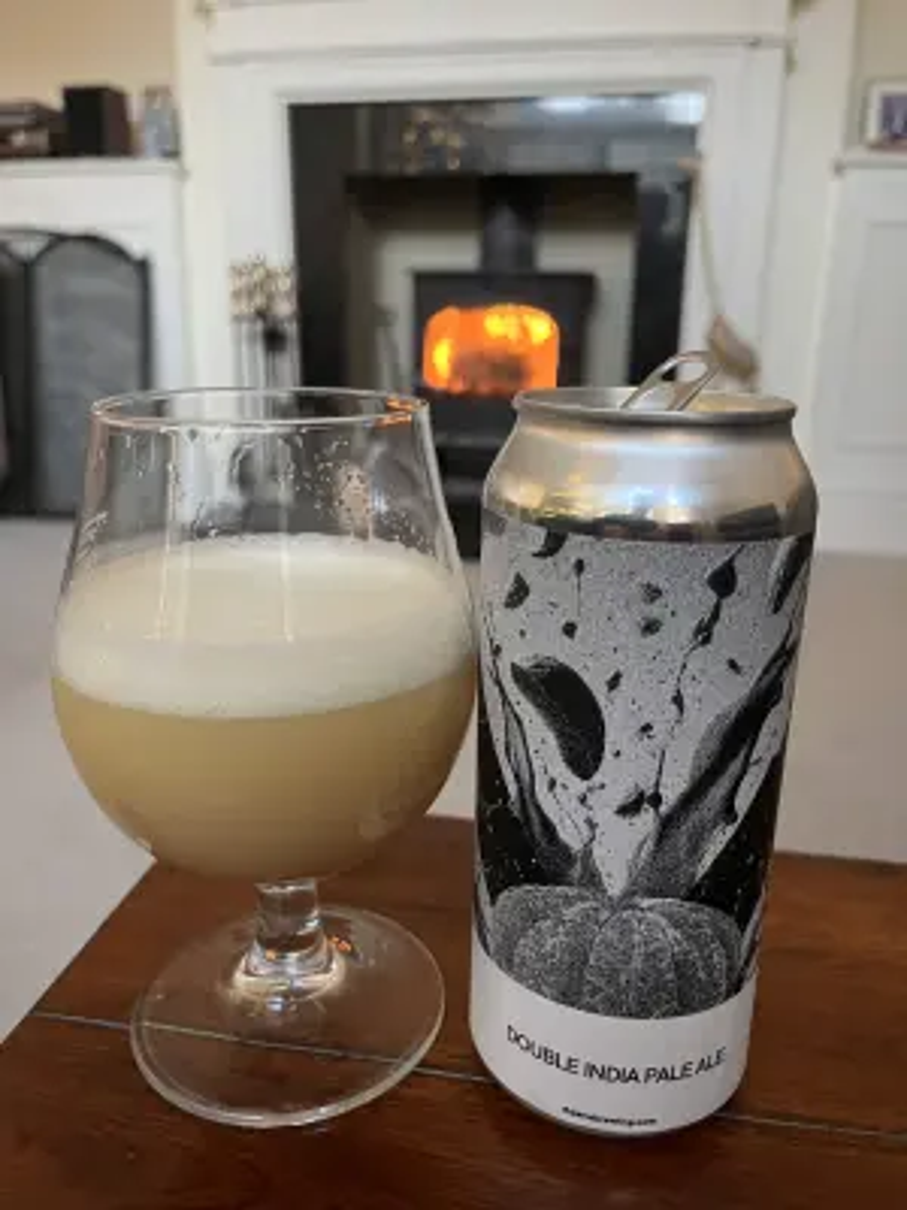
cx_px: 454
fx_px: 908
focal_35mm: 26
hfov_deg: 53.1
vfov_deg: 67.3
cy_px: 605
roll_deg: -0.6
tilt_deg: -19.2
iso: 500
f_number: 1.6
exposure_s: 1/48
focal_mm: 5.1
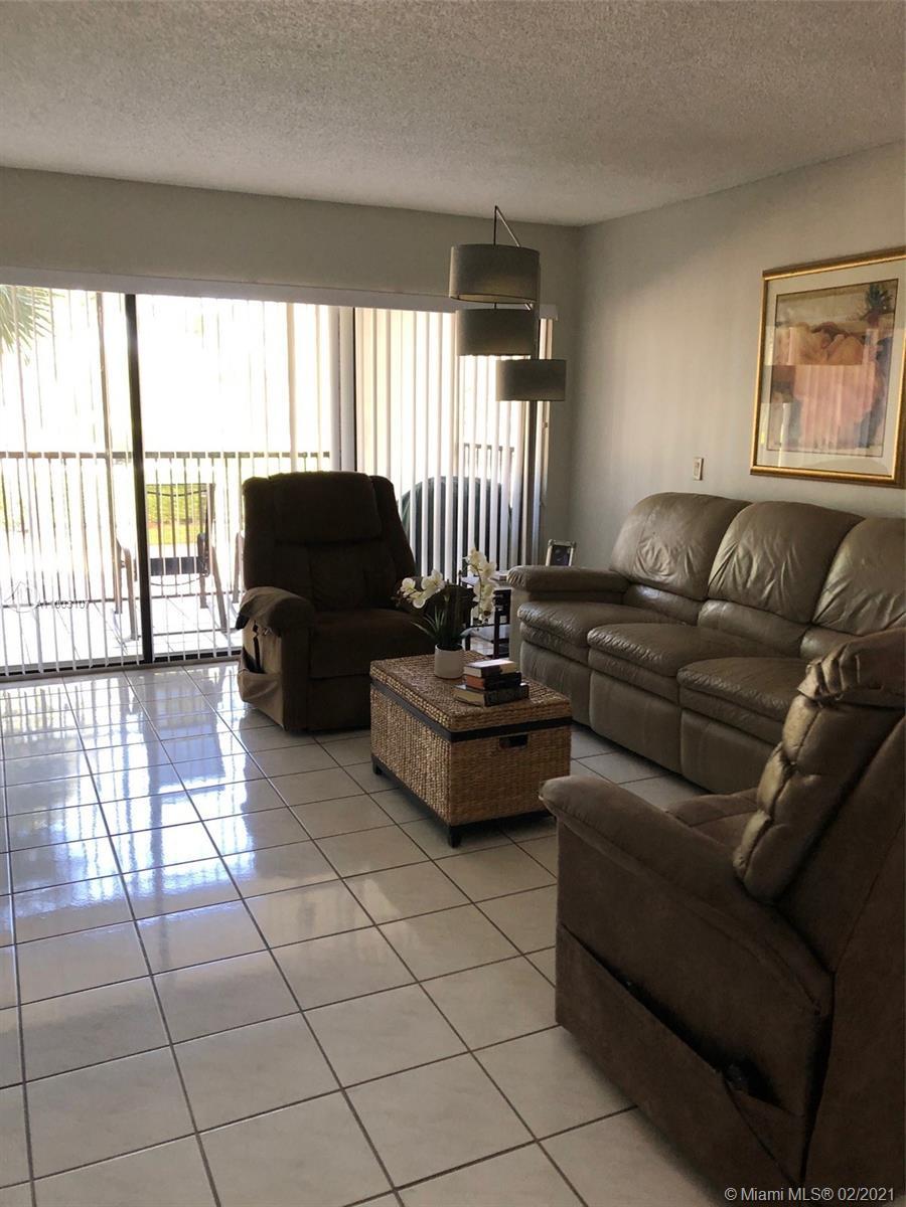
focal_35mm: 28
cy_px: 604
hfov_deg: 49.7
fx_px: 977
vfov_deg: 63.4
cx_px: 453
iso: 40
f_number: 1.8
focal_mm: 3.99
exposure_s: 1/15
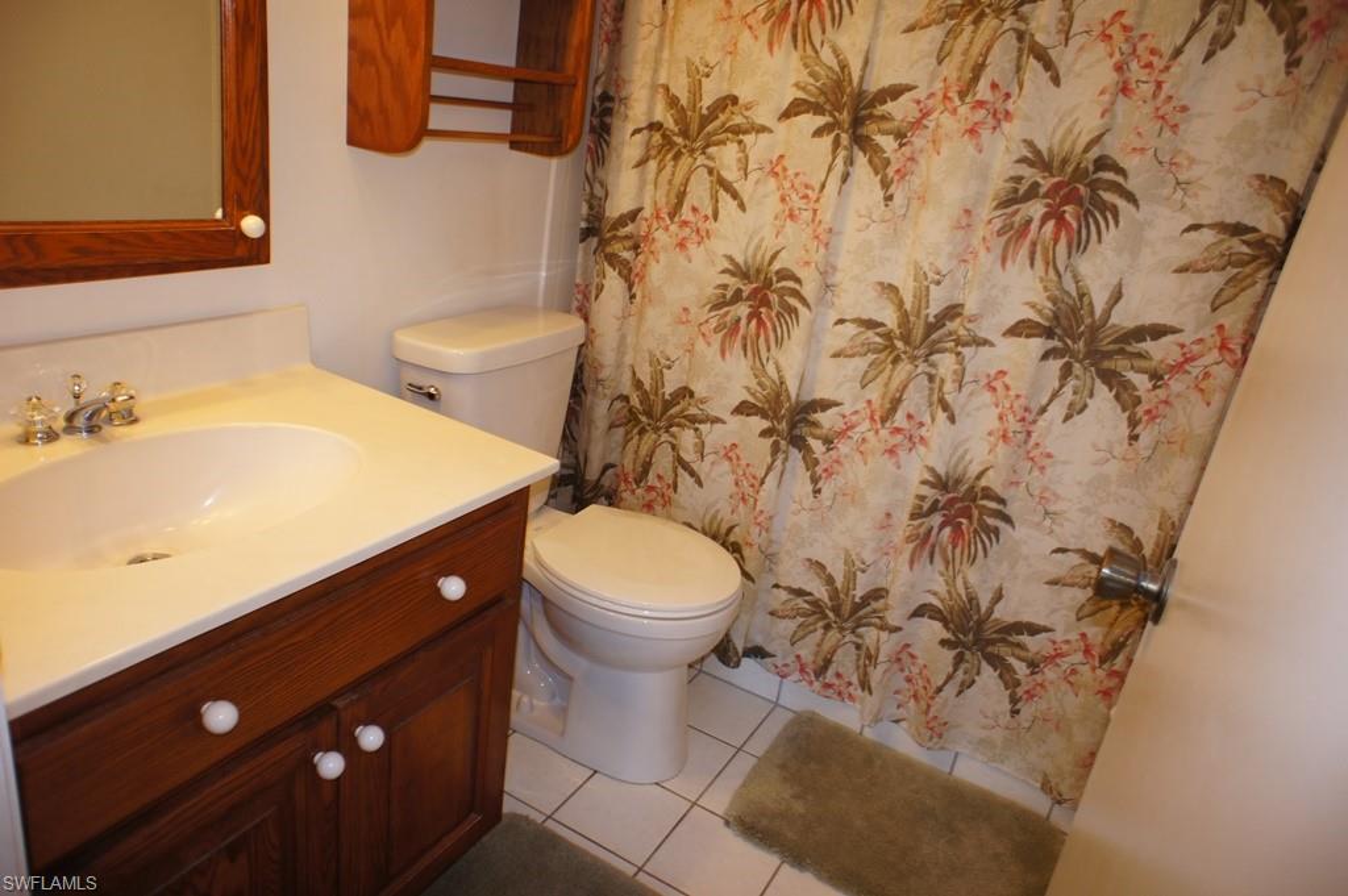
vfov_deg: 53.1
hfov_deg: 73.8
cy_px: 448
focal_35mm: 24
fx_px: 898
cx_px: 674
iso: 200
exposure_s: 1/60
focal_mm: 16
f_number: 3.2
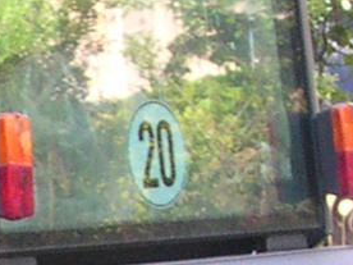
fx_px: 3702
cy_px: 531
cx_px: -210
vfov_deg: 4.0
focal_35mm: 363
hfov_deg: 5.4
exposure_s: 1/49.3
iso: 100
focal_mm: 7.5
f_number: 3.2
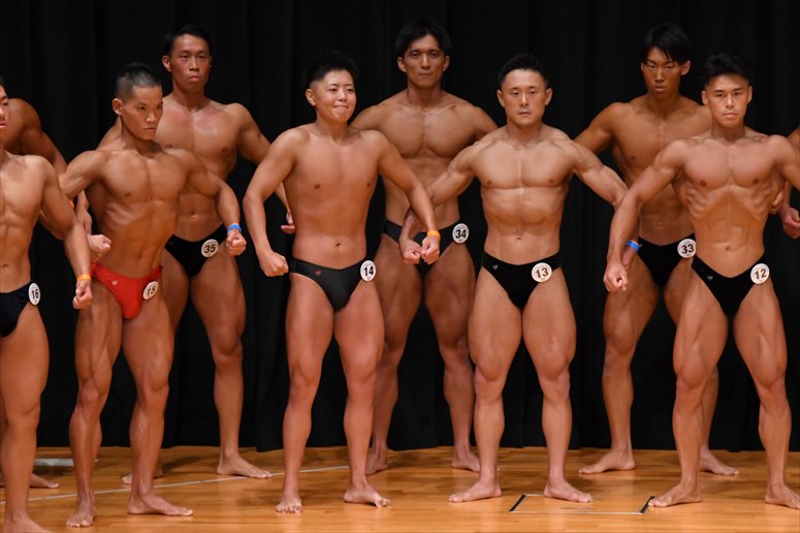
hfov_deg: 6.9
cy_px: 266
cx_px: 400
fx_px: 6663
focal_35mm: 300
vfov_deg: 4.6
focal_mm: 200
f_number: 5.6
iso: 4000
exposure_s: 1/400
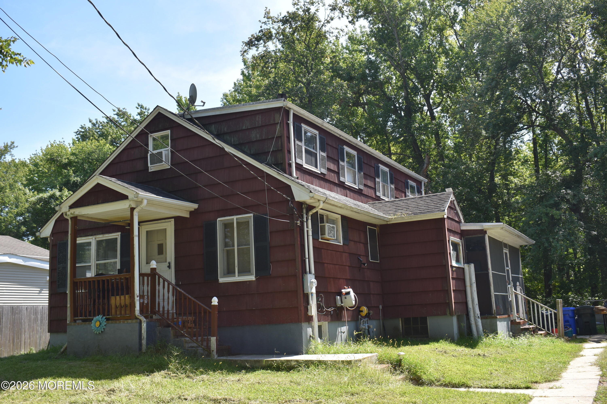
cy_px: 202
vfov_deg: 36.9
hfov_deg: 53.1
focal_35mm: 36
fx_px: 607
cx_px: 304
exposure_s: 1/200
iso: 100
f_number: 6.3
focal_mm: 24
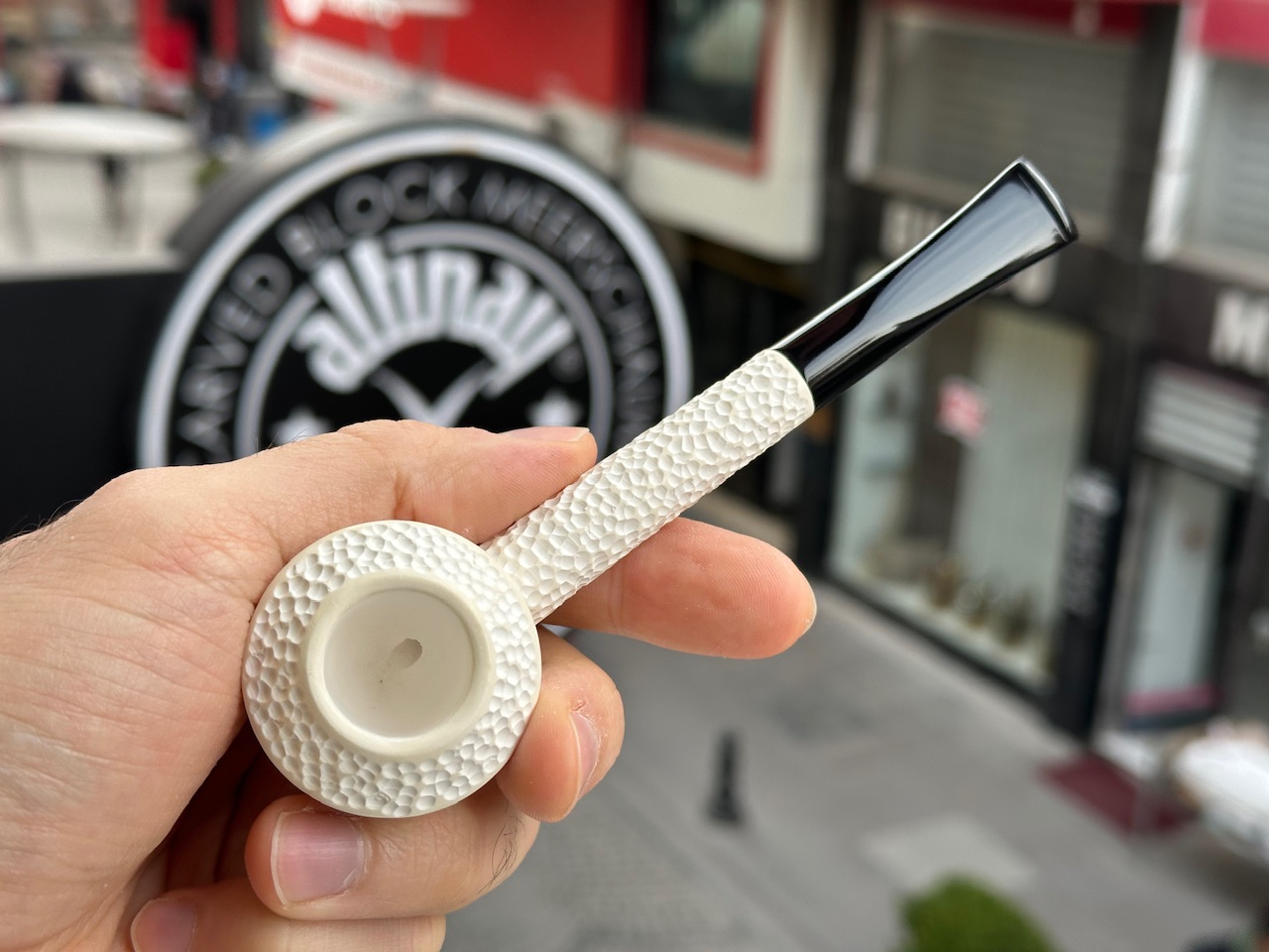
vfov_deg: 30.3
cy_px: 476
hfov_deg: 39.7
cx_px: 634
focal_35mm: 48
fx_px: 1760
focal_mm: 6.86
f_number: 1.78
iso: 64
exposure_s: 1/401
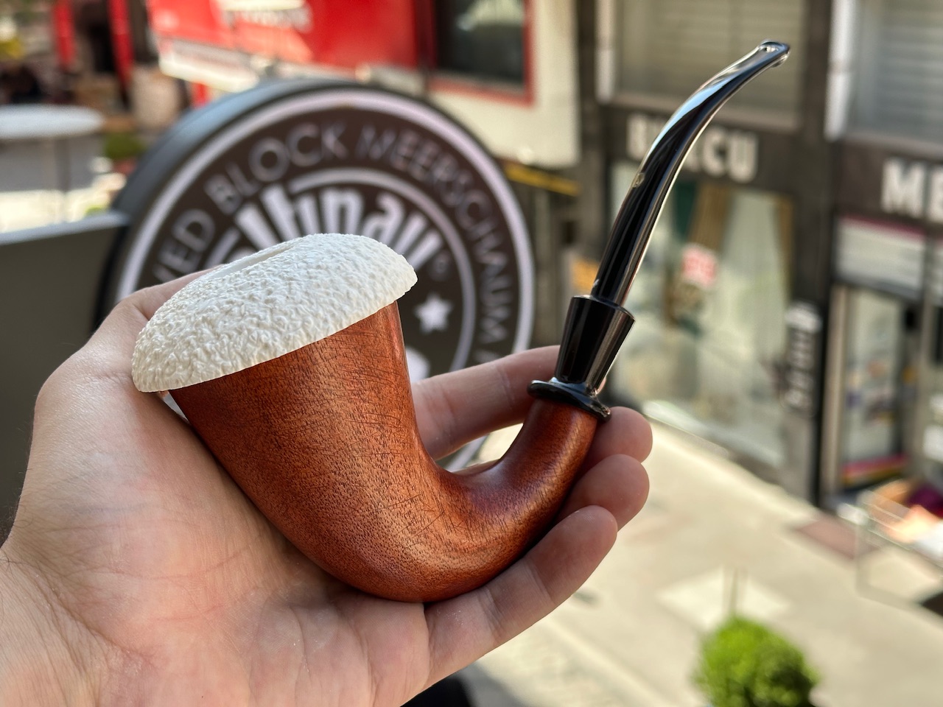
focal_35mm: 48
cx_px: 472
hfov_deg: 39.7
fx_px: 1308
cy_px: 354
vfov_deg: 30.3
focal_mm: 6.86
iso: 64
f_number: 1.78
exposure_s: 1/584
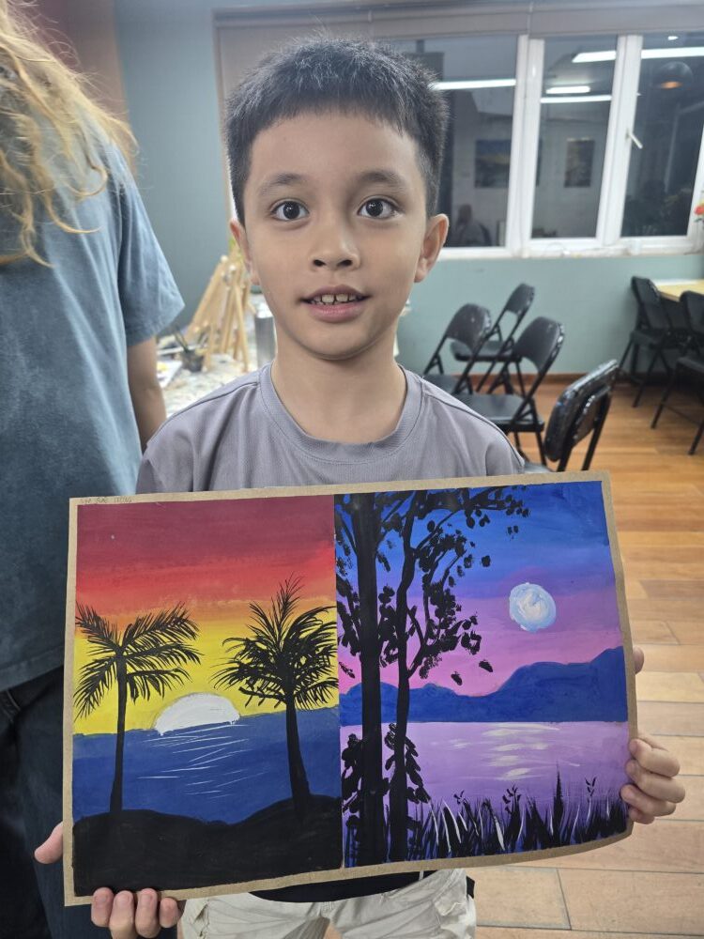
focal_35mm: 23
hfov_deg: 58.9
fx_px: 624
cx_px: 352
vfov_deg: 73.9
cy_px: 470
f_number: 1.7
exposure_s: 1/100
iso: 125
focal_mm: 6.3
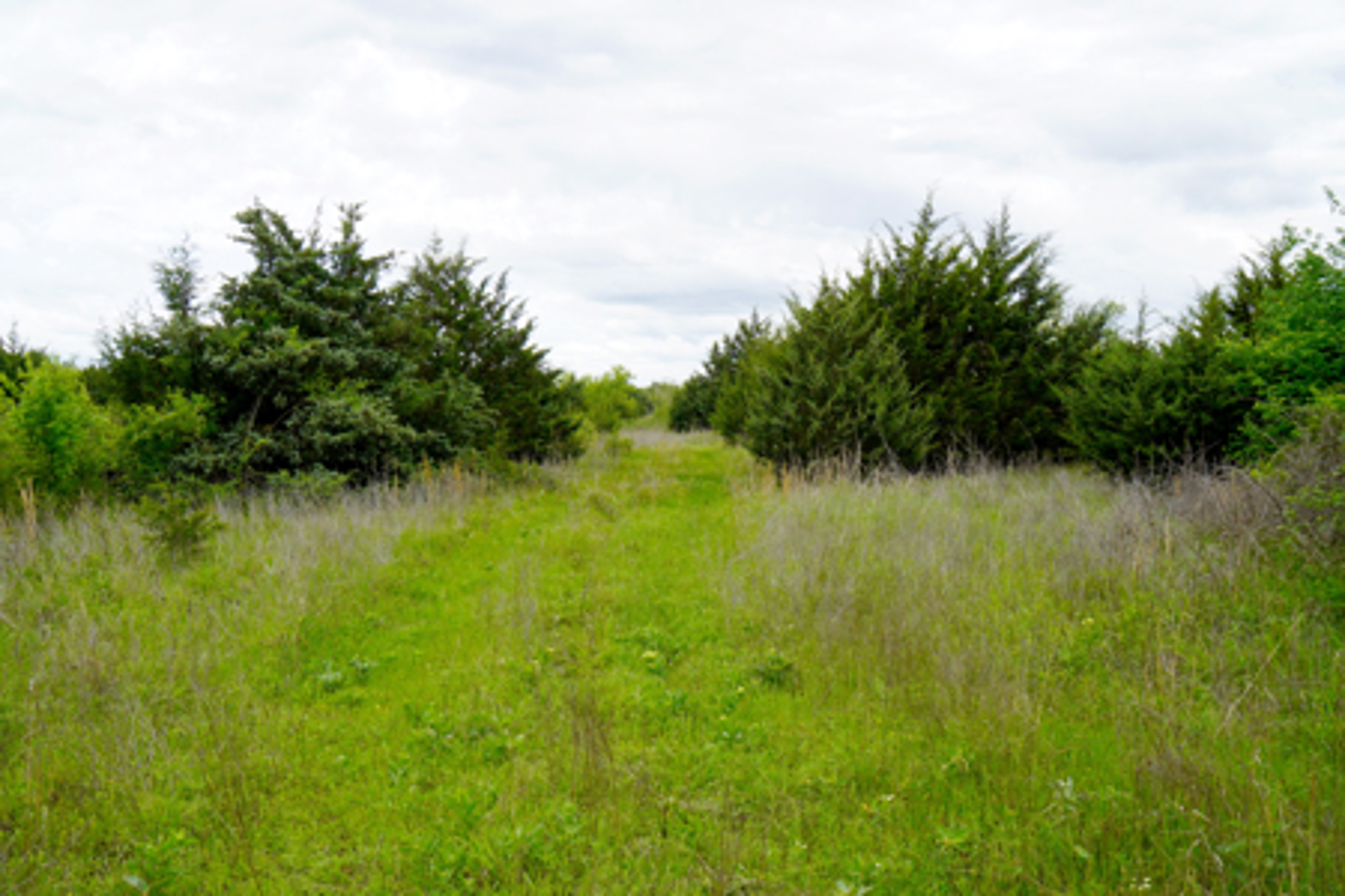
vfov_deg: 41.7
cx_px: 672
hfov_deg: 59.5
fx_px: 1177
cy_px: 448
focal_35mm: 32
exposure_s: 1/125
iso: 100
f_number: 8
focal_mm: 21
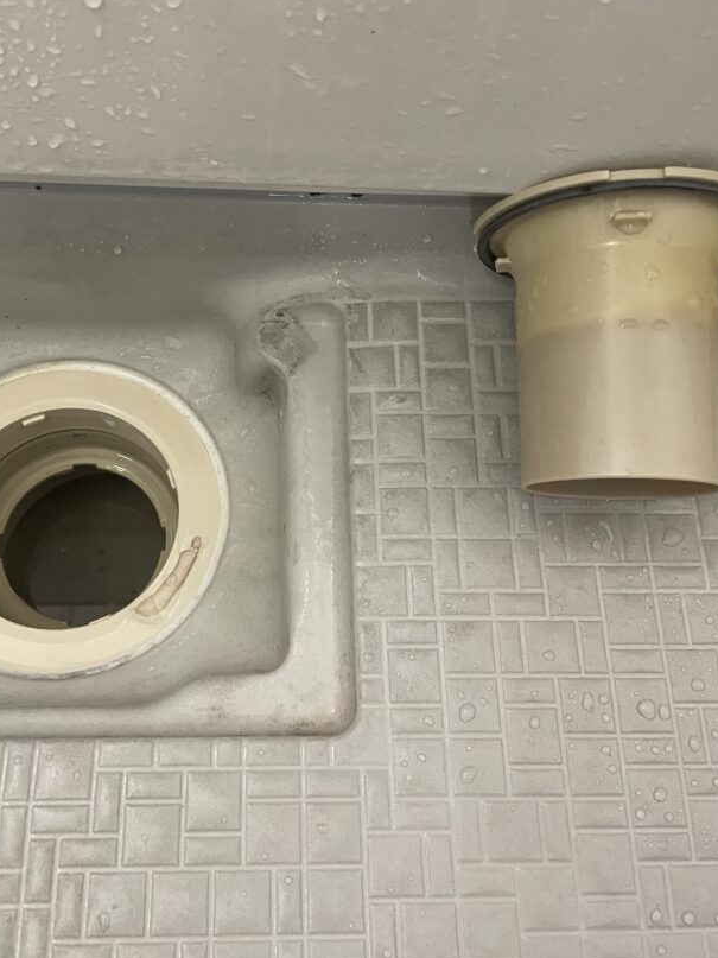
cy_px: 414
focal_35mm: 33
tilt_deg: -68.0
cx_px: 293
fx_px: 913
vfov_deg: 55.2
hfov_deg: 42.8
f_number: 1.6
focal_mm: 4.2
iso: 200
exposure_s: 1/60
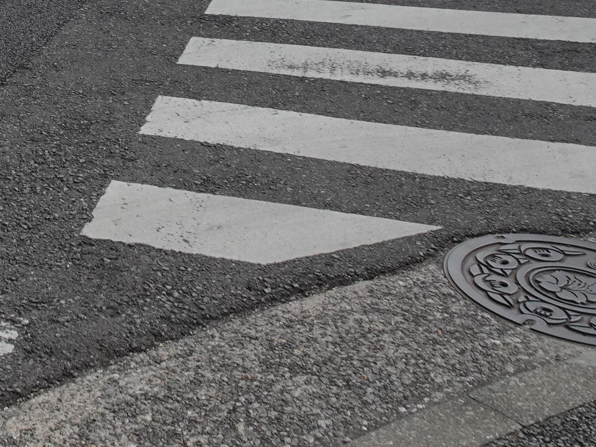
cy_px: -145
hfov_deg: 26.6
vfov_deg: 19.8
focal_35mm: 68
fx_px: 1171
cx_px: -37
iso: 100
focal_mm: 4.25
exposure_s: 1/640
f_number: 3.5
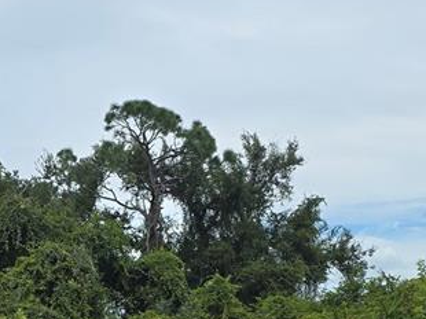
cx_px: 55
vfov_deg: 18.4
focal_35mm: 76
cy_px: 381
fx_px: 935
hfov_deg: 25.0
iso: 12
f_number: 1.7
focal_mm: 6.3
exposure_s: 1/924
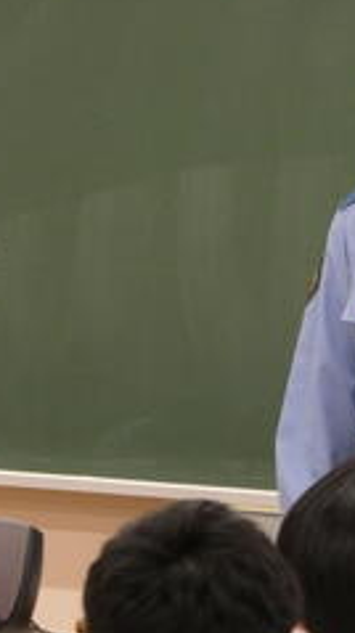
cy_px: 336
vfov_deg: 4.1
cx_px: 326
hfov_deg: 2.3
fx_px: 8908
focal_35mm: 531
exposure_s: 1/80
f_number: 5.5
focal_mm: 52.2
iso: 640
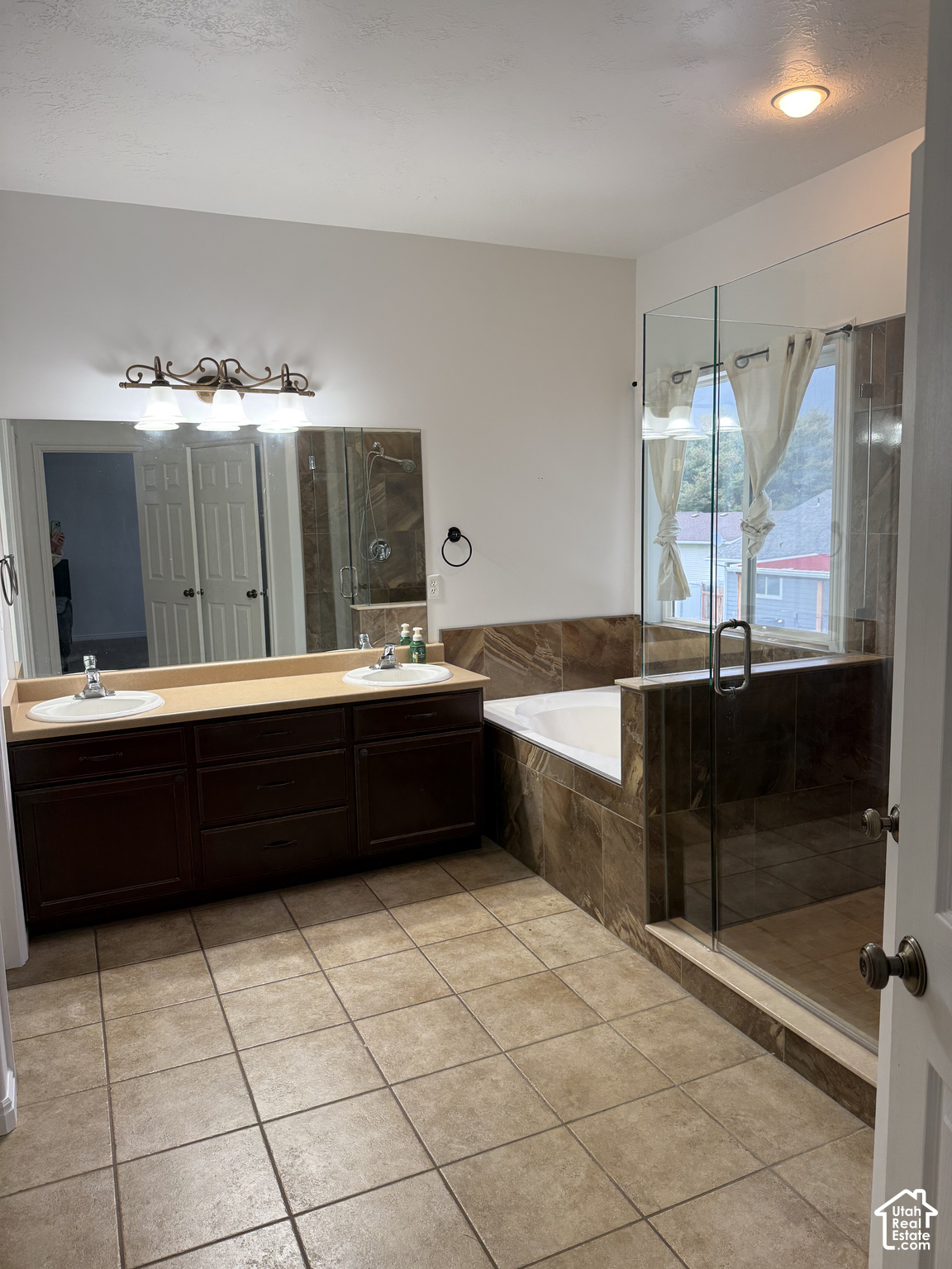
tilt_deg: -7.6
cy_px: 634
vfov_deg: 71.6
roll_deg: +0.9
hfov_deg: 56.8
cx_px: 476
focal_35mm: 24
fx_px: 880
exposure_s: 1/120
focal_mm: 6.76
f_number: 1.78
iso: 125
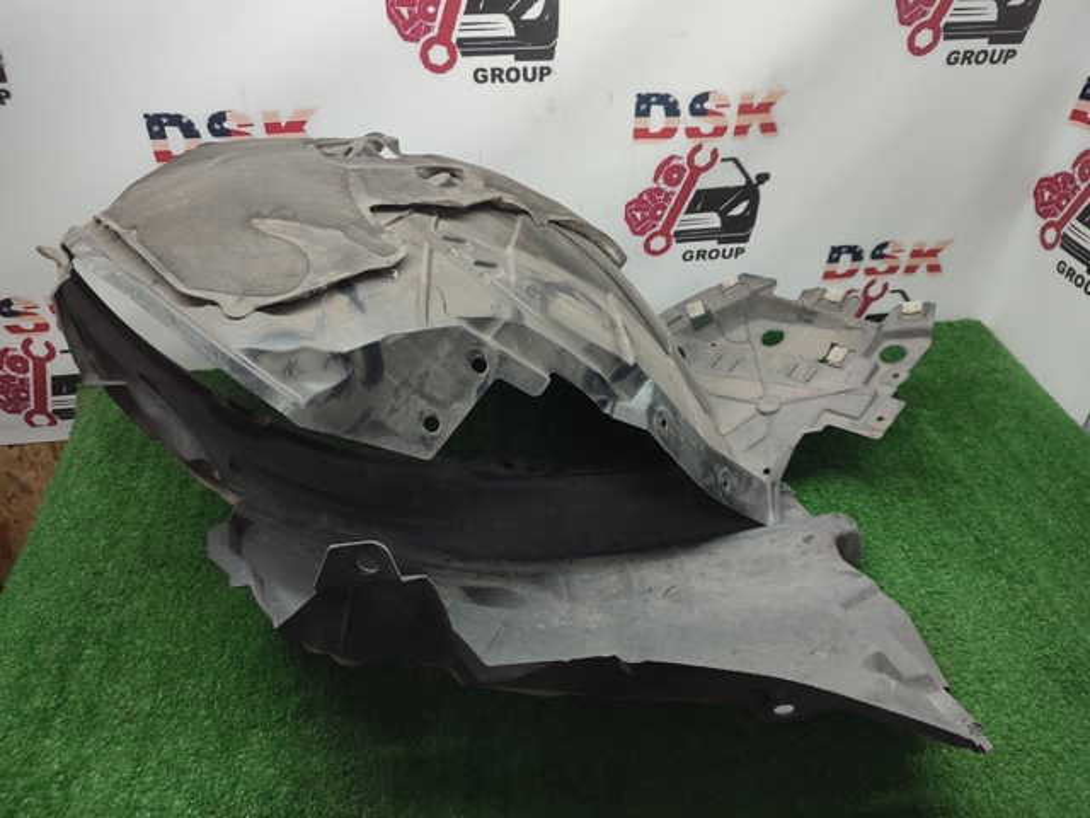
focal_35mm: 24
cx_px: 545
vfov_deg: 56.8
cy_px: 409
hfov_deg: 71.6
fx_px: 756
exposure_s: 1/33
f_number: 1.89
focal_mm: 5.89
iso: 137
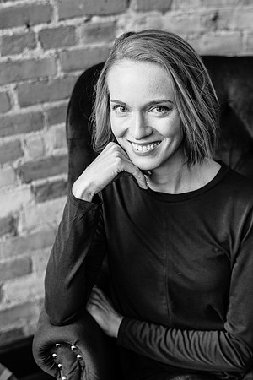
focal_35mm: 58
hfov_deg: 23.4
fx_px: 611
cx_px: 126
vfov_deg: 34.5
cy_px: 190
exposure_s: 1/125
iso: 500
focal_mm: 58
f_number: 3.2
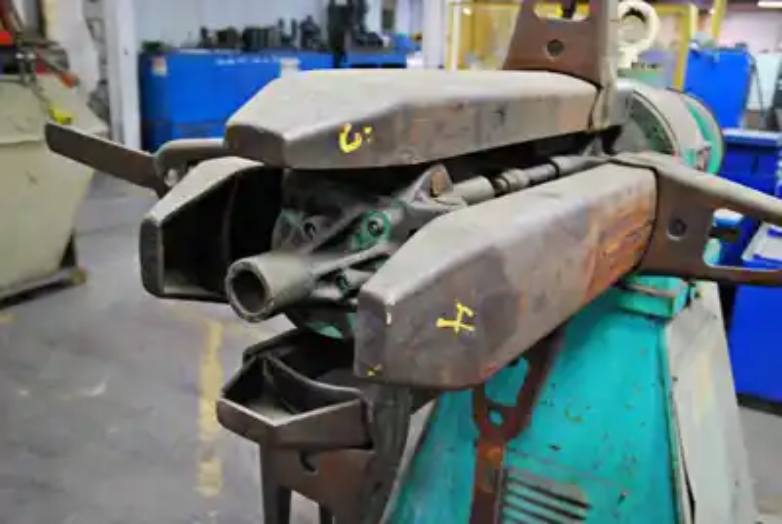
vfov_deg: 40.1
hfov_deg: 57.2
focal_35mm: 33
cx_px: 391
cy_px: 262
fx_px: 718
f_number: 3.8
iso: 1600
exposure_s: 1/13
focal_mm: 22
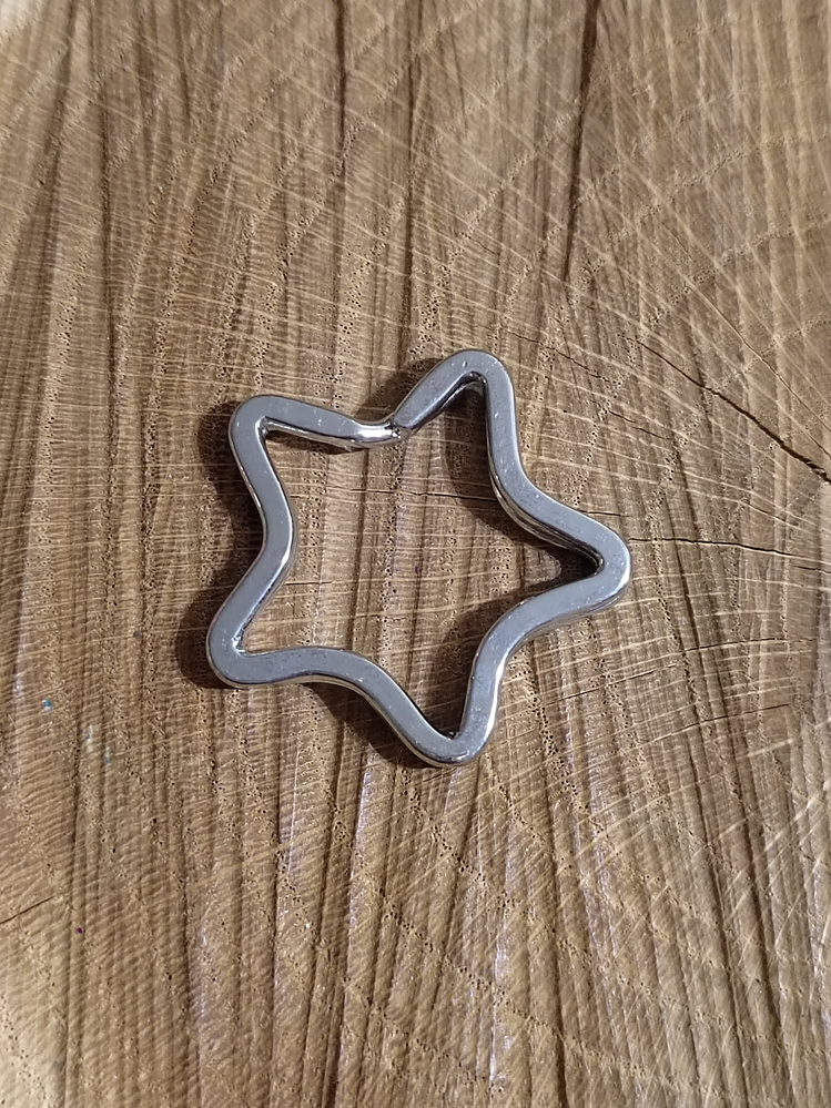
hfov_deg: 31.5
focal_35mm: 46
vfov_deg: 41.2
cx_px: 416
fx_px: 1473
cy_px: 554
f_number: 1.9
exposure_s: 1/50
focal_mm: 5.52
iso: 4960
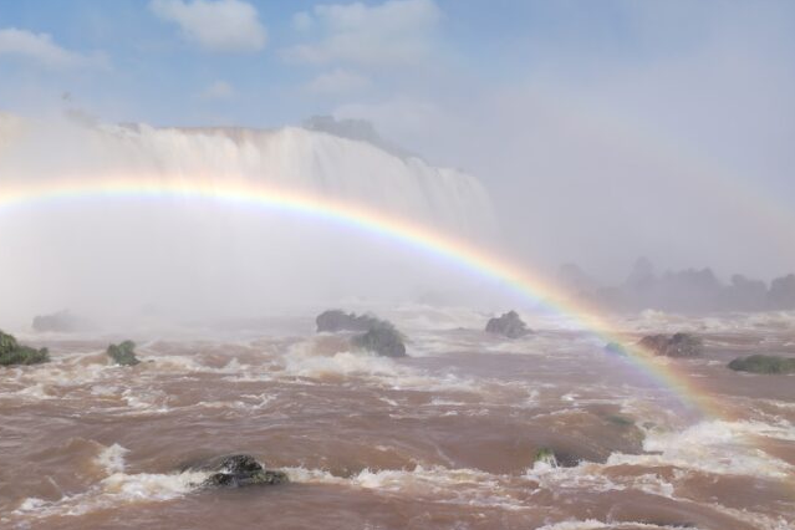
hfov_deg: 47.1
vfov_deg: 33.2
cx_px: 220
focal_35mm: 40
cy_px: 197
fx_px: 883
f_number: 1.75
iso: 100
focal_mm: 5.25
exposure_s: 1/915
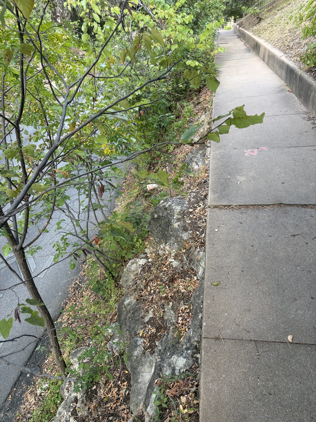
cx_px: 158
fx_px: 316
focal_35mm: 26
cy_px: 211
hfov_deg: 53.1
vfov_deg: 67.3
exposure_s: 1/122
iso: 64
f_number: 1.6
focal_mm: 5.96
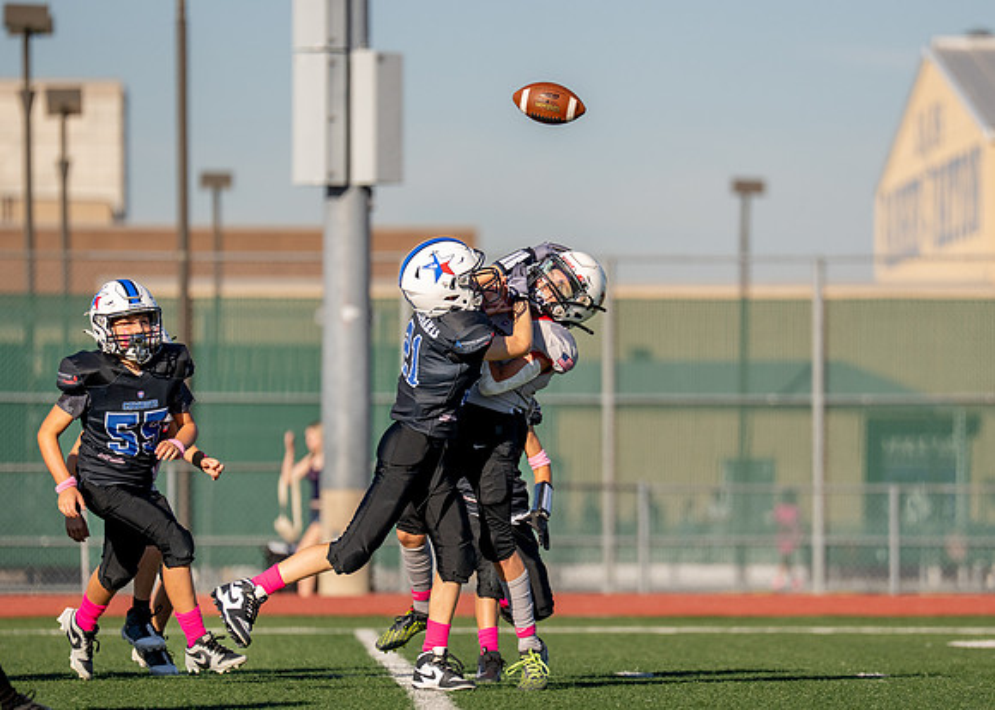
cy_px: 460
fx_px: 8473
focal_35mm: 300
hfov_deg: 6.7
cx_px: 555
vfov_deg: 4.8
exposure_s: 1/5000
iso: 250
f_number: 2.8
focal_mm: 200
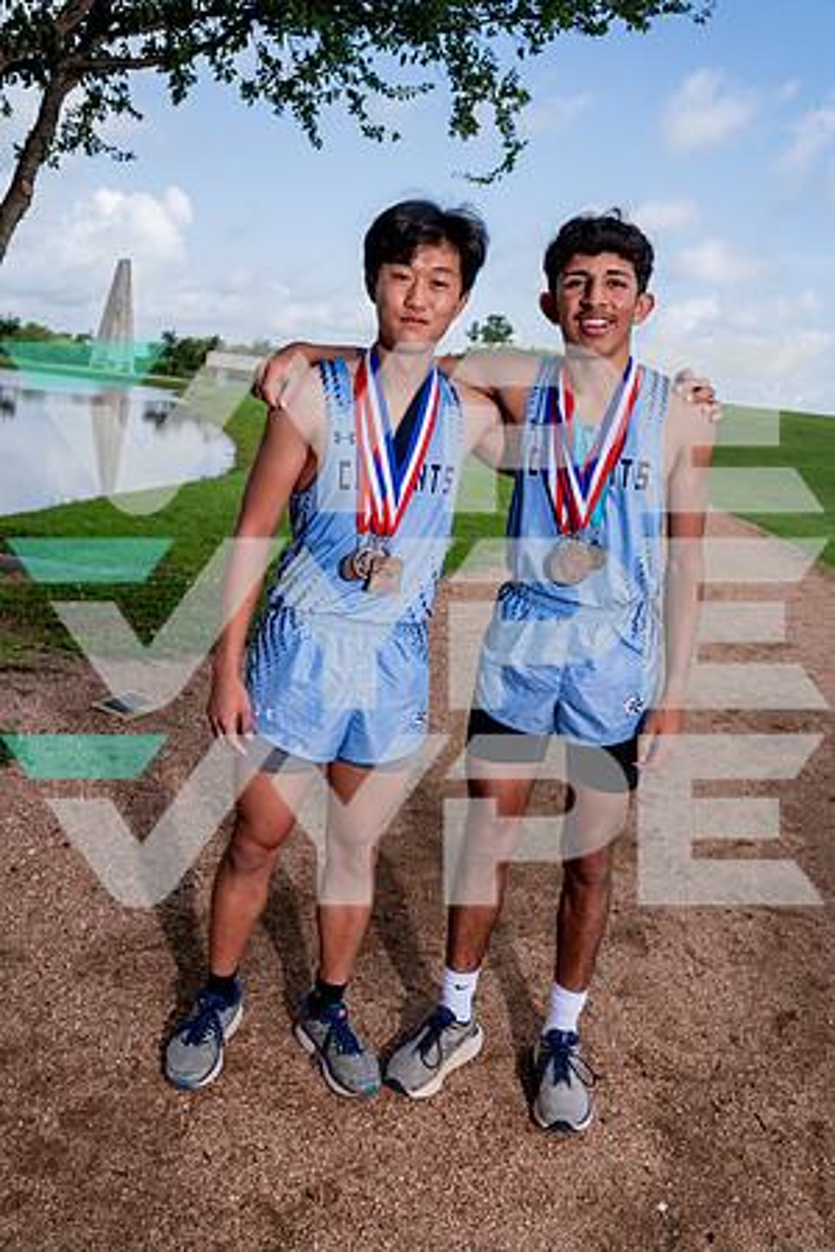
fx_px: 1009
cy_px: 626
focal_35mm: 29
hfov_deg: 45.0
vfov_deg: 63.7
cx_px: 418
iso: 100
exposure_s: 1/640
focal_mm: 29
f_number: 5.6
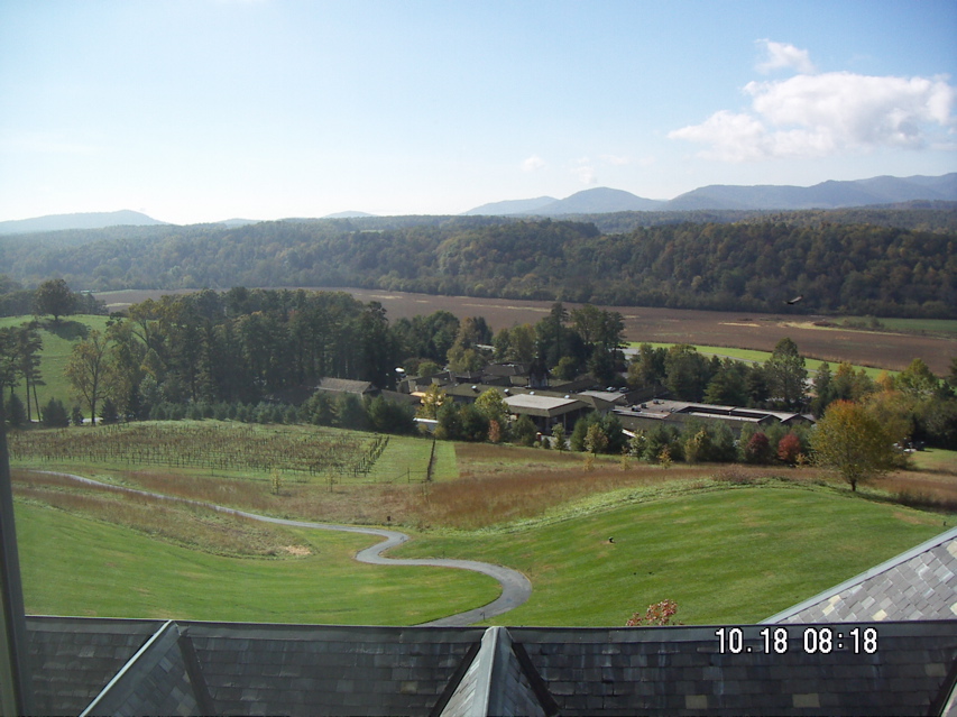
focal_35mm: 36
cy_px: 358
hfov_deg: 51.4
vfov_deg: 39.6
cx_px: 478
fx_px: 995
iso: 50
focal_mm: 4.7
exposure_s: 1/160
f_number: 6.7
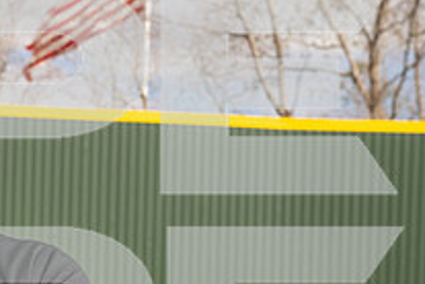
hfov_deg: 12.4
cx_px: -101
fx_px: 1912
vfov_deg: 8.4
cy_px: 349
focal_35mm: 162
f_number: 9
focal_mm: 56
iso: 100
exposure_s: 1/125
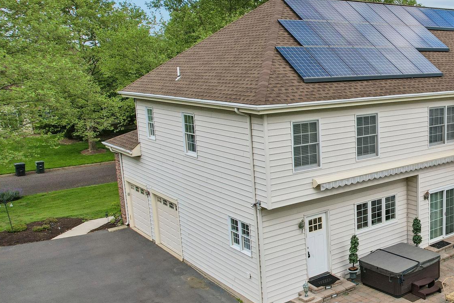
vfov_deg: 33.4
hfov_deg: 44.5
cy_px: 160
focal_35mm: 40
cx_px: 401
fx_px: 504
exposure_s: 1/2000
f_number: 2.8
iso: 100
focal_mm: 8.4
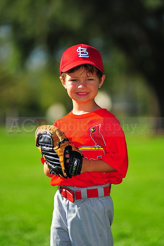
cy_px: 123
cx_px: 82
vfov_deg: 11.4
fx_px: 1231
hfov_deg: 7.6
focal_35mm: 180
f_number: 3.5
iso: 200
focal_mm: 180
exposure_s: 1/1600
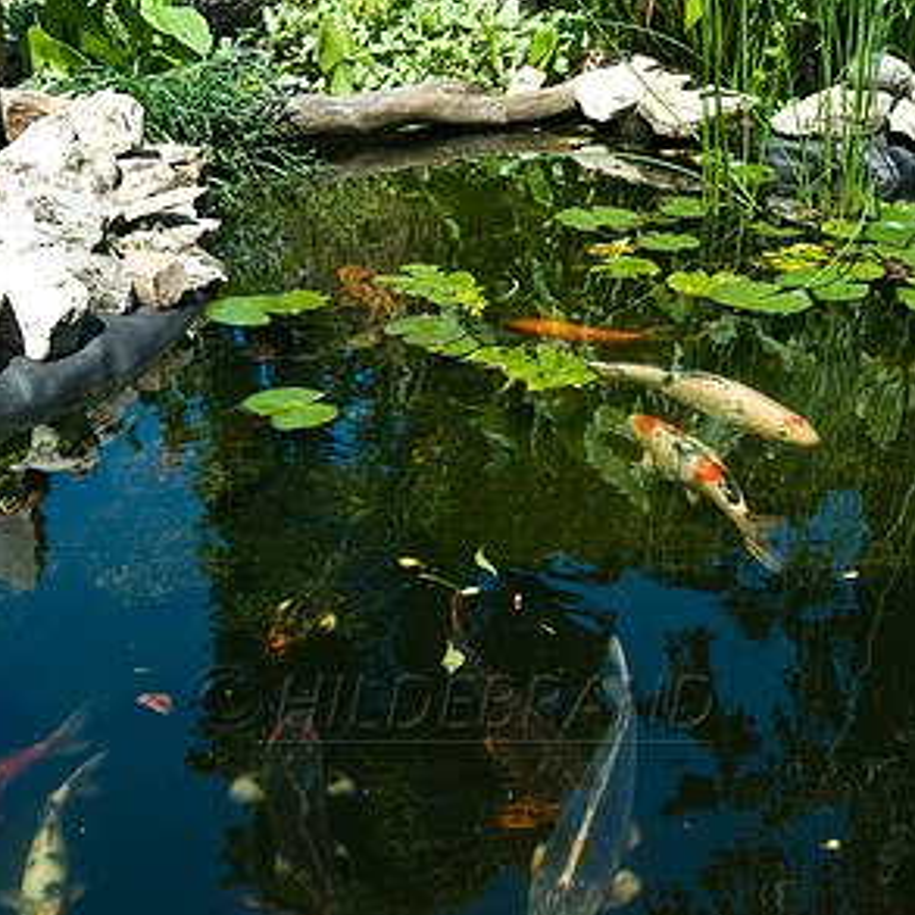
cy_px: 294
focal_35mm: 47
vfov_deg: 35.6
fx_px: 1406
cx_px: 454
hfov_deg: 36.1
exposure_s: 1/60
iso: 100
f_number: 6.3
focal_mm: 24
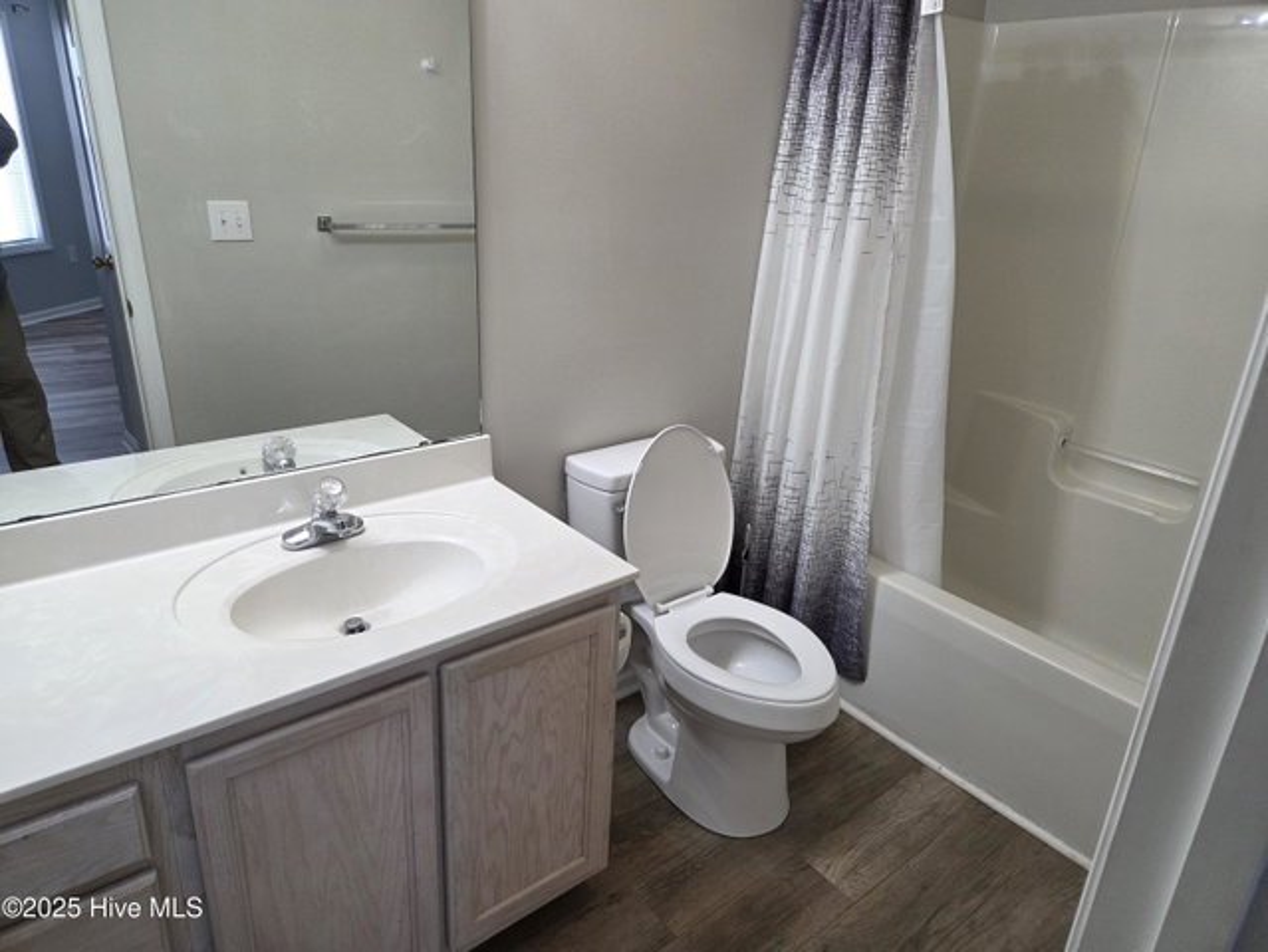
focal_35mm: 23
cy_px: 476
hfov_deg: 73.9
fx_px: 843
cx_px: 634
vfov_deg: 58.9
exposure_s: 1/120
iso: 160
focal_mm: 5.4
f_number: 1.8
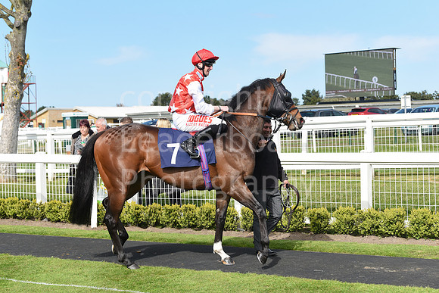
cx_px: 220
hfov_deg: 28.8
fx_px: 854
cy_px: 146
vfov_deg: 19.5
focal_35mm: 70
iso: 400
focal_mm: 70
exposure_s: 1/1600
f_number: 5.6
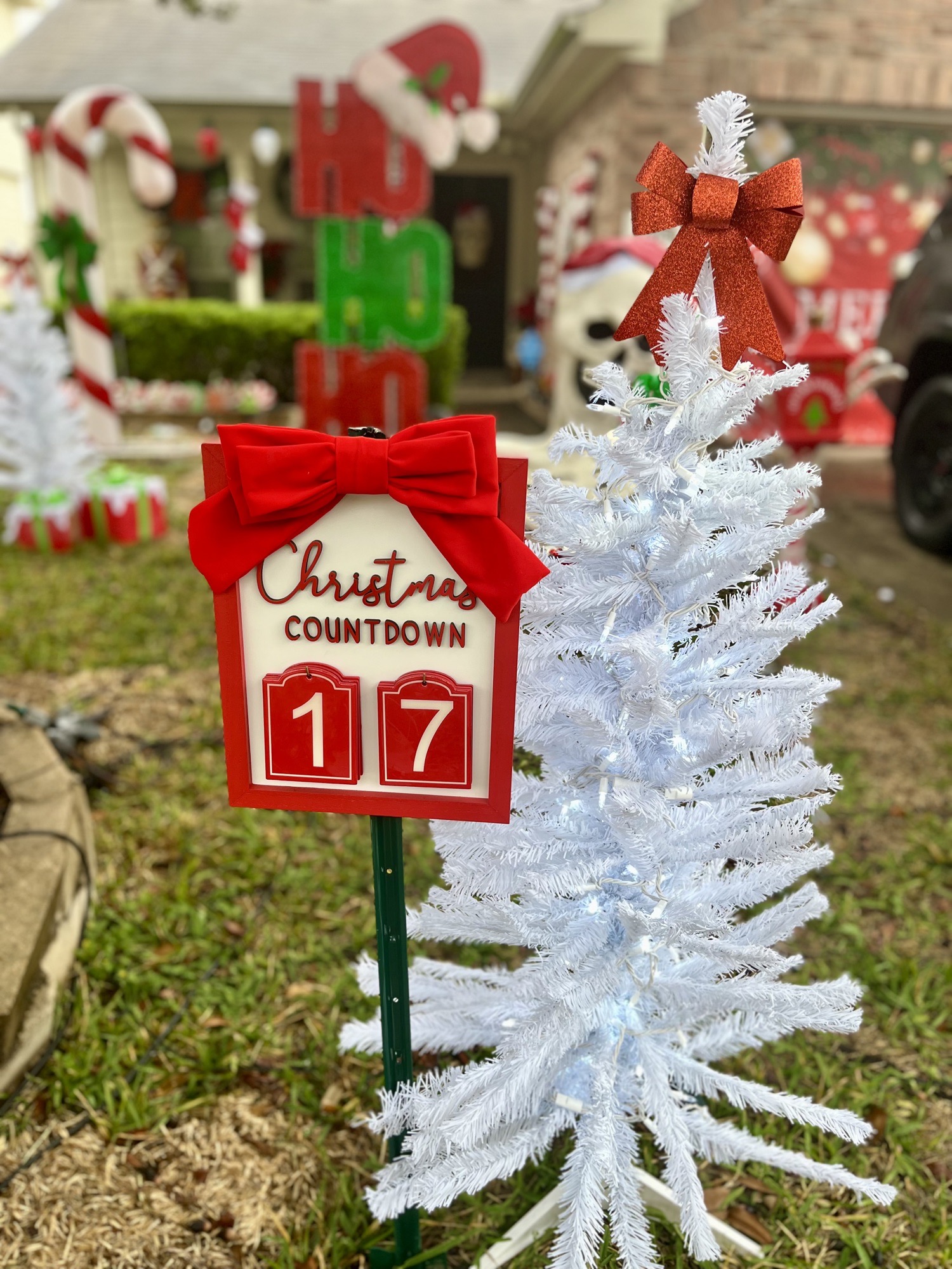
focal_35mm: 26
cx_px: 476
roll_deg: -0.8
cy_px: 634
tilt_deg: -19.4
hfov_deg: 53.1
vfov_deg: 67.3
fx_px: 953
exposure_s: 1/384
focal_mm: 5.1
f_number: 1.6
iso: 50
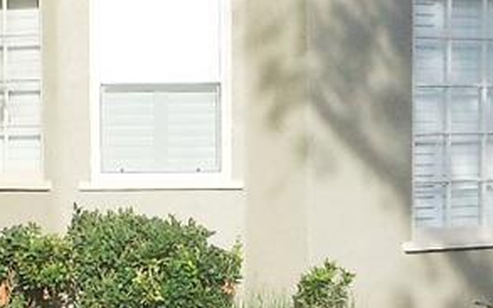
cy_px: 163
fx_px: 2042
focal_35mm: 152
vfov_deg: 8.6
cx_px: 394
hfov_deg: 13.7
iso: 80
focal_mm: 5
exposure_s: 1/400
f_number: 3.7
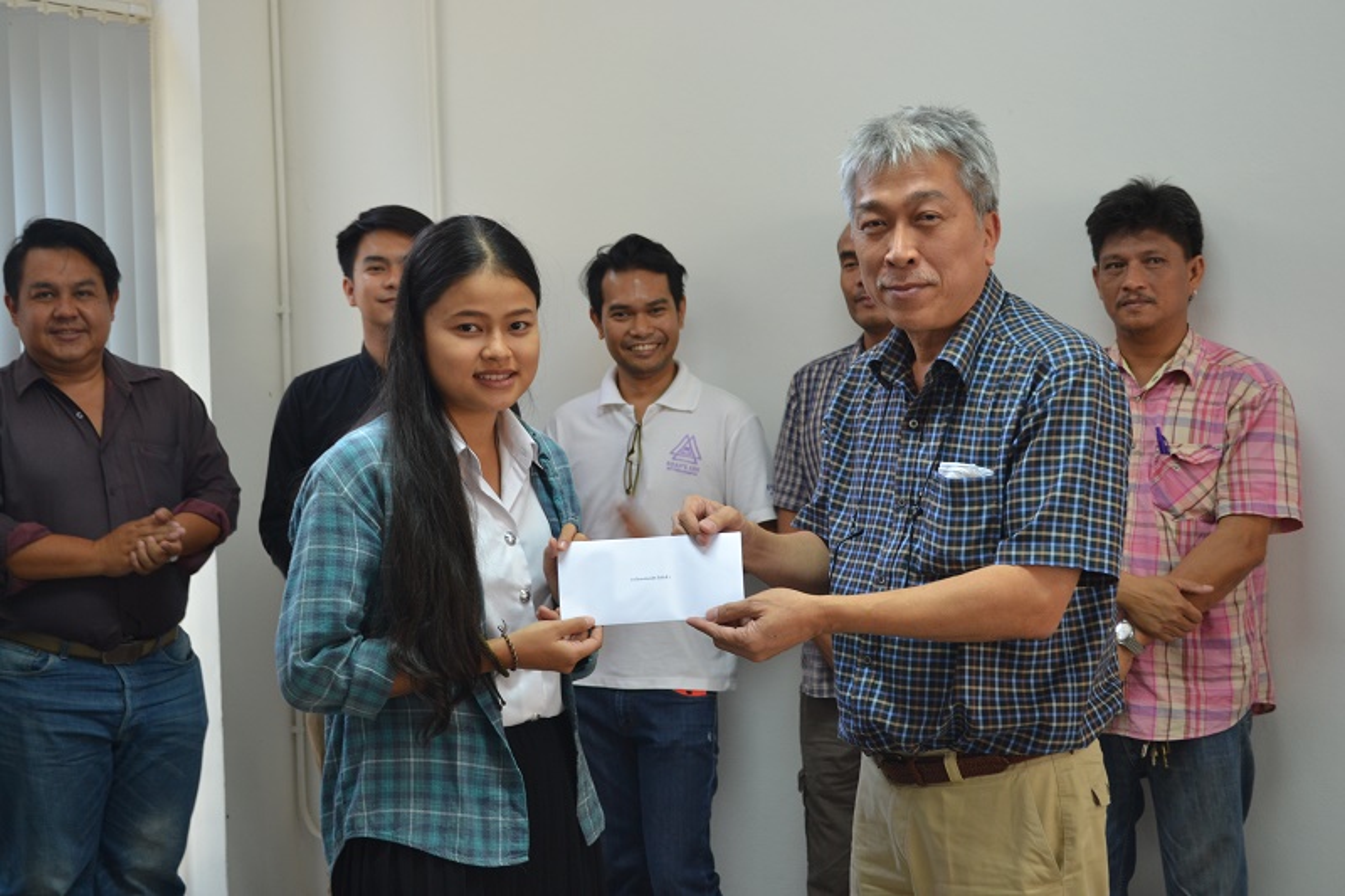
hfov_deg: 37.9
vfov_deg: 25.7
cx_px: 672
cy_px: 448
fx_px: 1961
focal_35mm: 52
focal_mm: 35
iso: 400
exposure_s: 1/20
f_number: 5
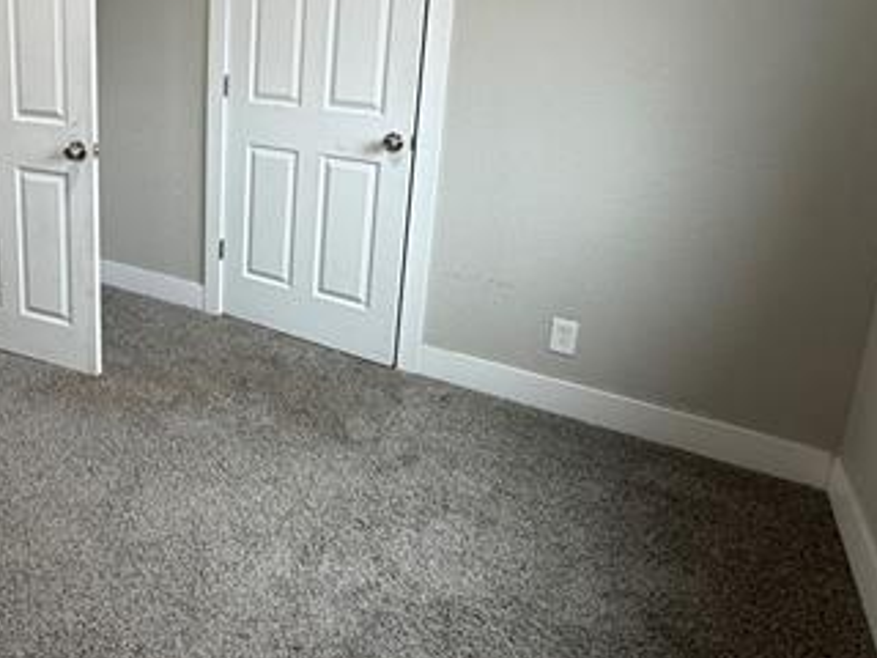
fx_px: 709
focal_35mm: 28
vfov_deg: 48.0
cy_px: 171
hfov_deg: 59.0
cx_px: 186
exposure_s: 1/60
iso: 200
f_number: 2.2
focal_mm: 2.22
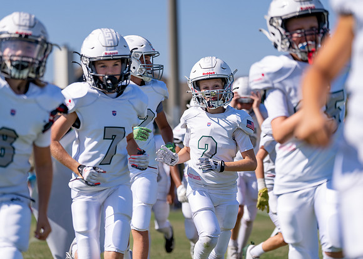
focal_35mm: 144
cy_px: 127
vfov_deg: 10.0
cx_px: 173
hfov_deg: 14.0
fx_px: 1483
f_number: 2.8
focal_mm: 131
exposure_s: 1/2500
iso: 100
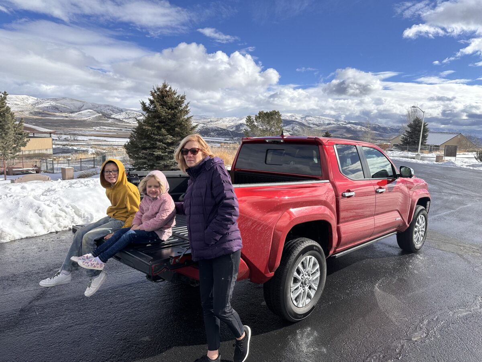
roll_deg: -1.7
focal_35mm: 24
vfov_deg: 56.8
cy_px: 181
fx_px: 334
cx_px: 241
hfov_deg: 71.6
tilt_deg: -7.3
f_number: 1.78
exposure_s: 1/6211
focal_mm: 6.86
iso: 80
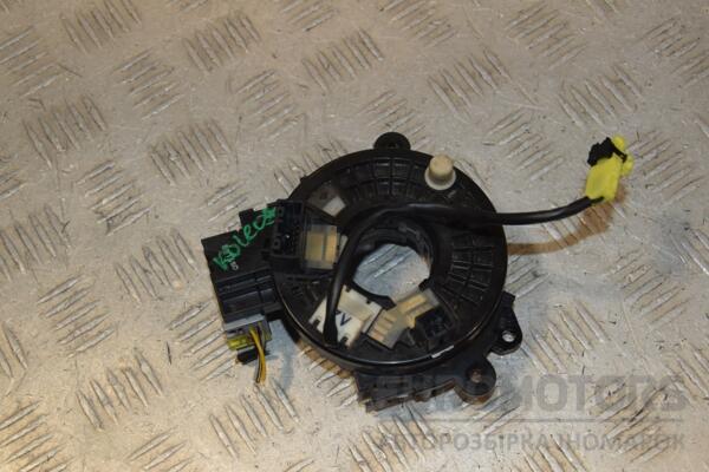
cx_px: 354
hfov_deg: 33.4
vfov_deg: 22.6
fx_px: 1182
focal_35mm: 60
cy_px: 236
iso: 800
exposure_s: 1/200
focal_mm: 40
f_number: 8
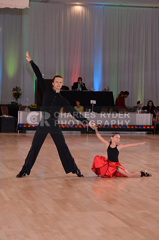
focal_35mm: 102
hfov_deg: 13.4
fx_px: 678
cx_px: 80
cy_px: 120
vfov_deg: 20.0
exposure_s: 1/250
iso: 2000
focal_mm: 102
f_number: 5.6
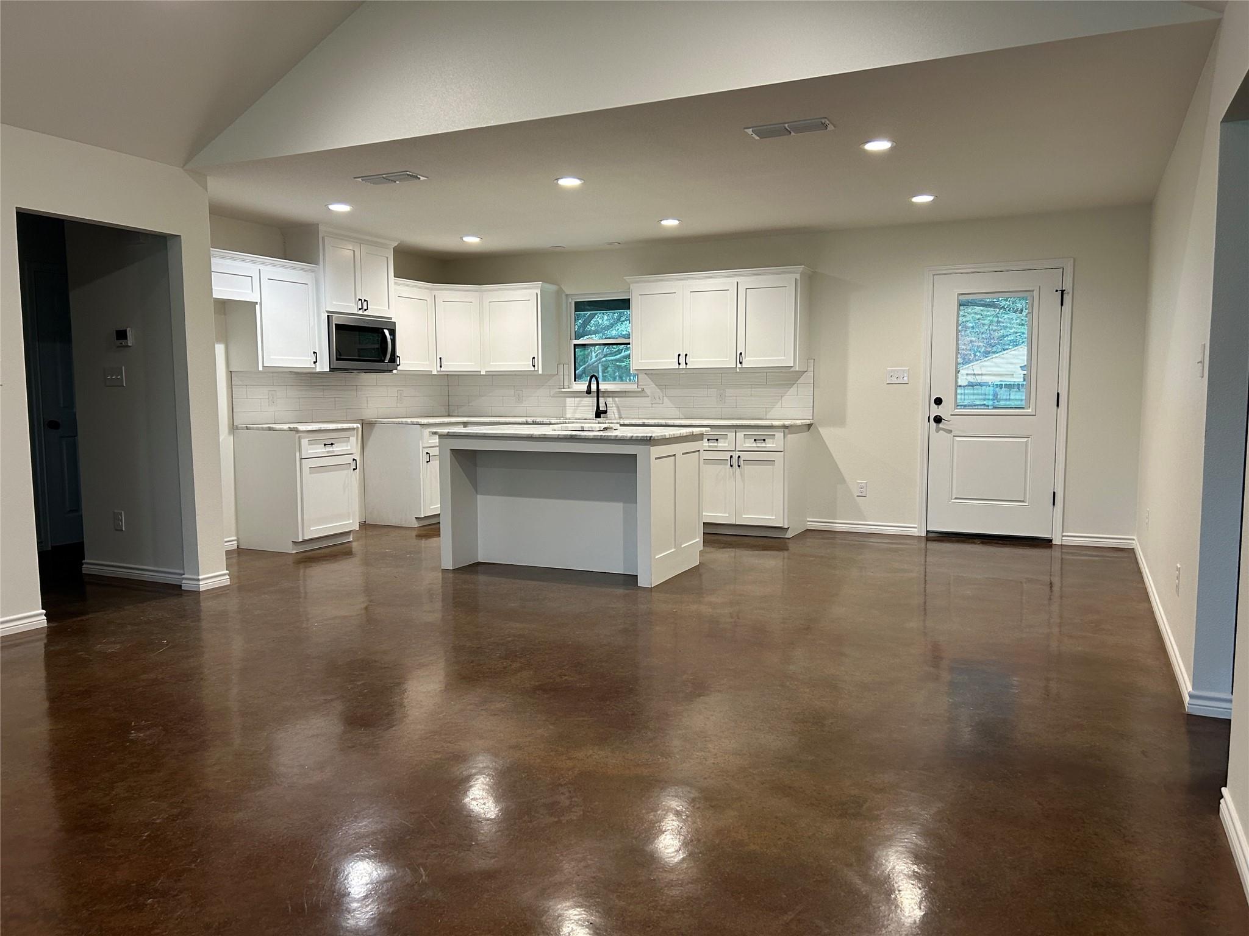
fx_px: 938
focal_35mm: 26
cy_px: 468
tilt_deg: -4.5
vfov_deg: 53.1
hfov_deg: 67.3
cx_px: 624
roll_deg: +0.2
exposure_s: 1/60
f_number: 1.5
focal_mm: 5.7
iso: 125
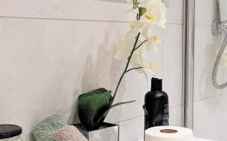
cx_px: 167
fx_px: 408
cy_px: 59
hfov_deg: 30.6
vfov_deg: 19.7
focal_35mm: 66
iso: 45
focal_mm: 2.22
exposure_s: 1/25
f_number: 2.2
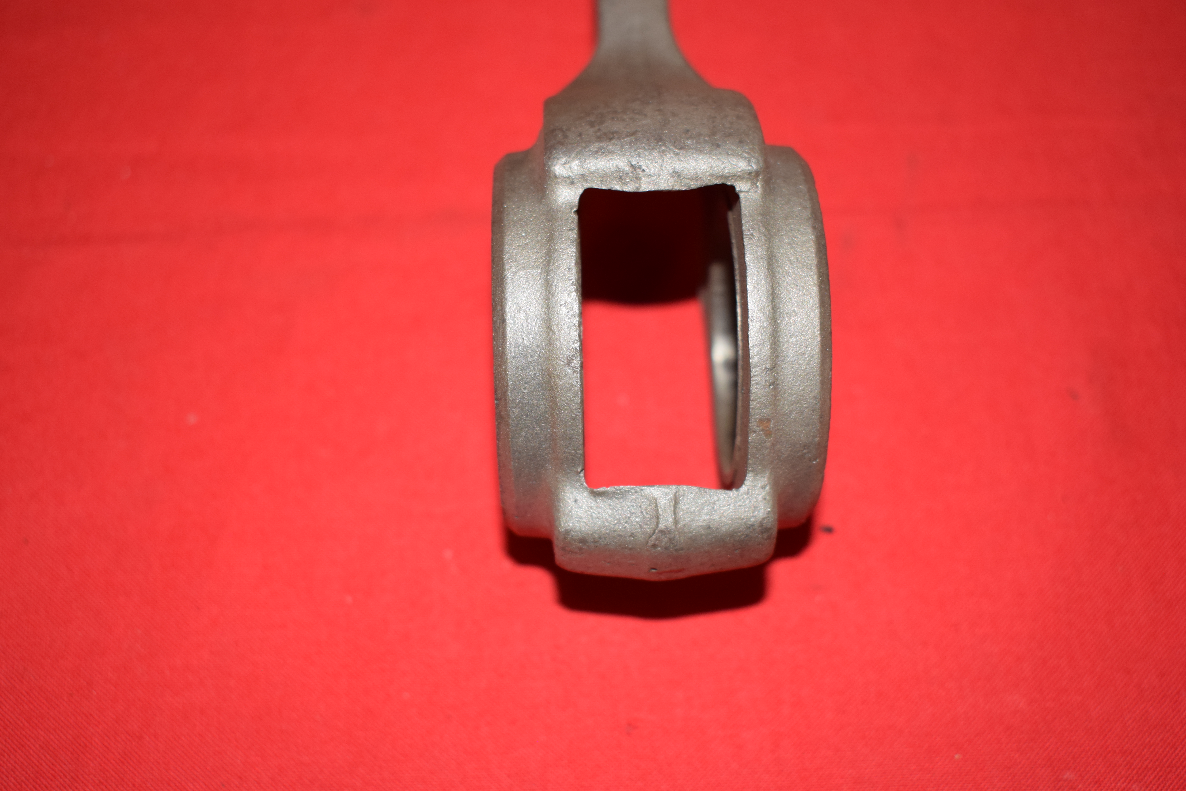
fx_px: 1680
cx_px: 593
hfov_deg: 38.9
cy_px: 396
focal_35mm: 51
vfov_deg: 26.5
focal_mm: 34
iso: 640
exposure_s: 1/125
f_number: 5
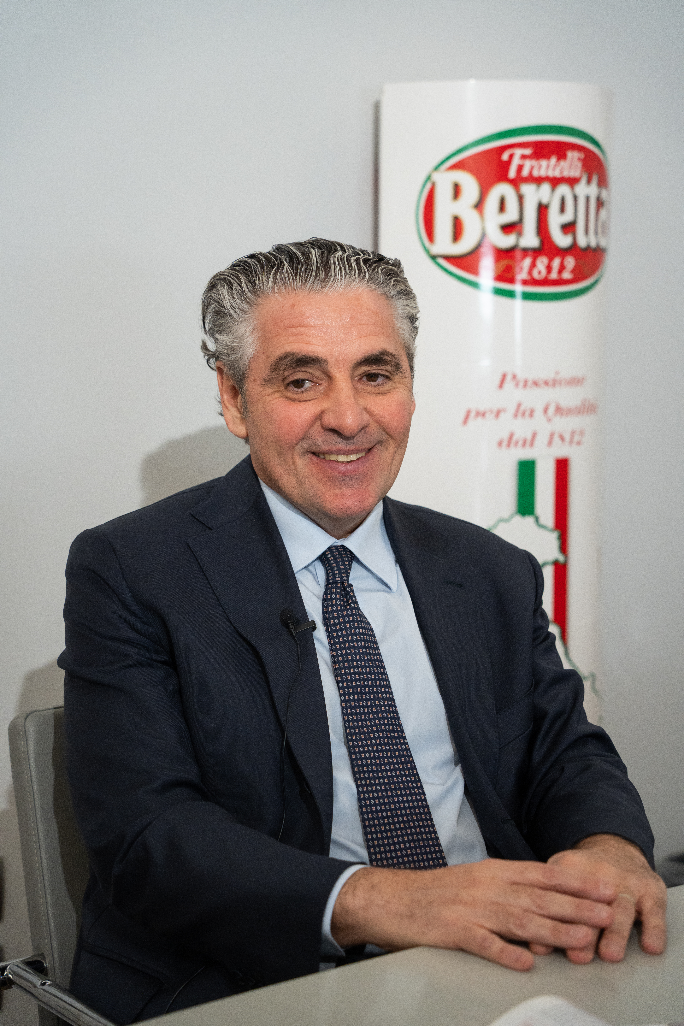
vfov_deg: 29.7
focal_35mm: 68
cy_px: 513
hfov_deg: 20.0
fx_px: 1938
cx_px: 342
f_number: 4
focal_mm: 68
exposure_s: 1/160
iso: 2500
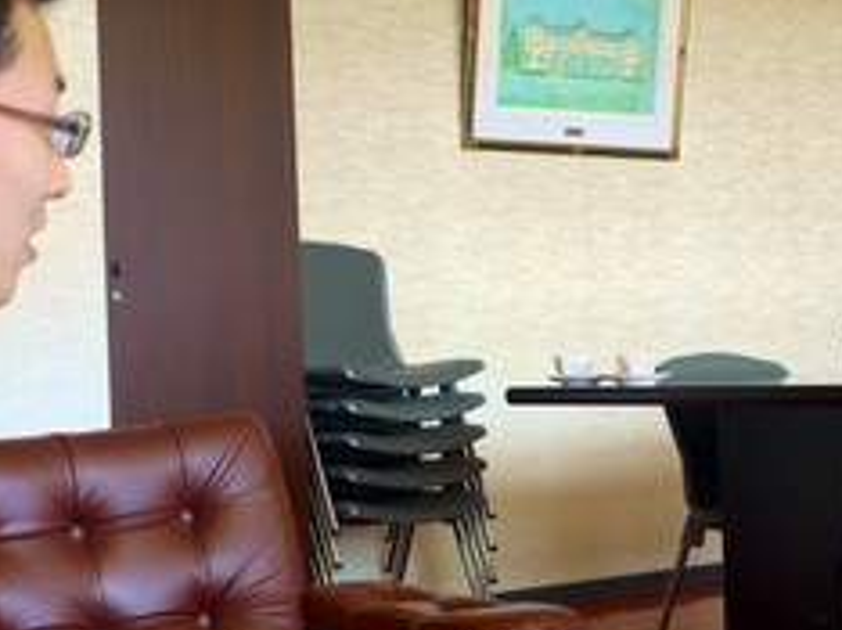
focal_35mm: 77
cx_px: 432
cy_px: 383
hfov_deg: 25.4
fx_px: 1871
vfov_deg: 19.1
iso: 160
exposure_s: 1/30
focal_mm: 18
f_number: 4
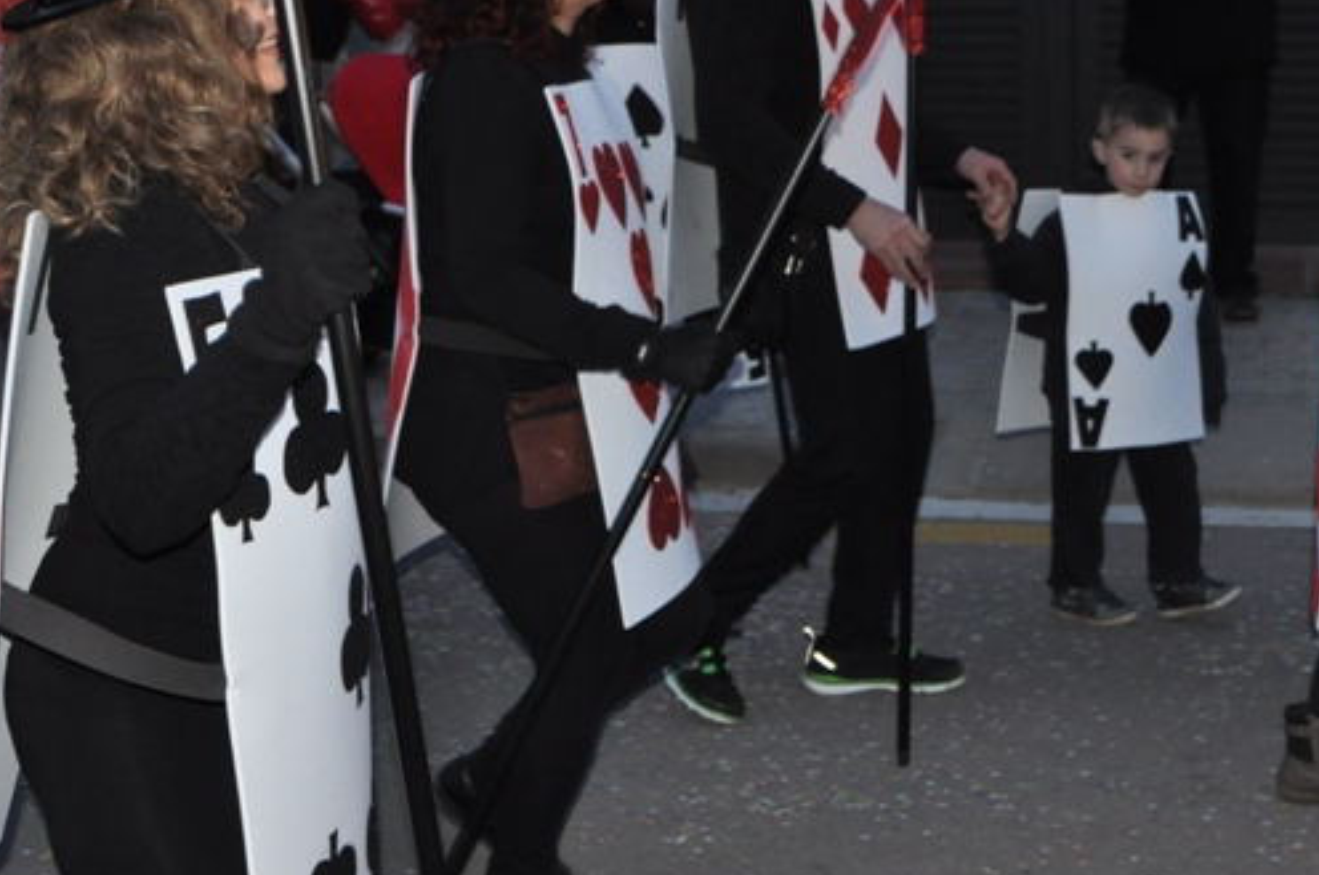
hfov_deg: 31.0
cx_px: 710
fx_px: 2379
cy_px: 239
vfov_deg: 20.7
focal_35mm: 65
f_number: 3.5
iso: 800
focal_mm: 21
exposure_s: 1/60
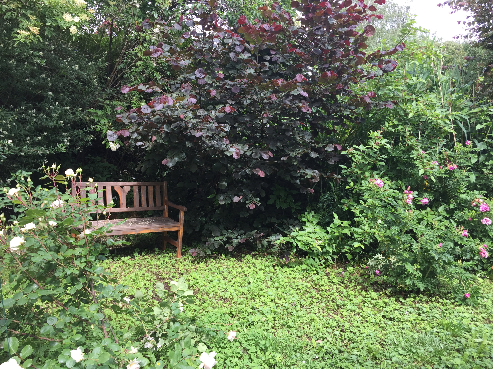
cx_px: 246
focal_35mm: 29
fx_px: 413
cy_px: 184
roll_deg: -3.1
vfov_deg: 48.2
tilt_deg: -8.6
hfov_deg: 61.7
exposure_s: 1/344
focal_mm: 4.15
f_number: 2.2
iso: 32
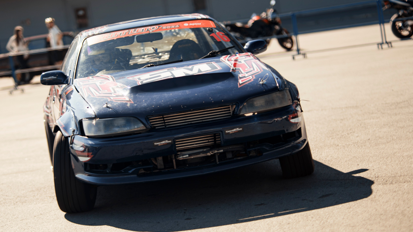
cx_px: 174
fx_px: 1227
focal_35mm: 112
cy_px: 115
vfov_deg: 10.8
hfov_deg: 19.1
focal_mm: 85
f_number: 1.8
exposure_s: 1/125
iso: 100
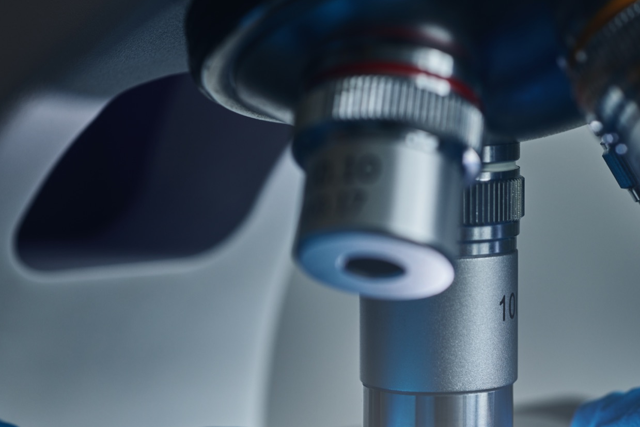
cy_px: 327
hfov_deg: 21.7
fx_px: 1653
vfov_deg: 14.6
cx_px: 467
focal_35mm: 93
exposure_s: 1/5
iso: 100
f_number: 8
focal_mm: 60
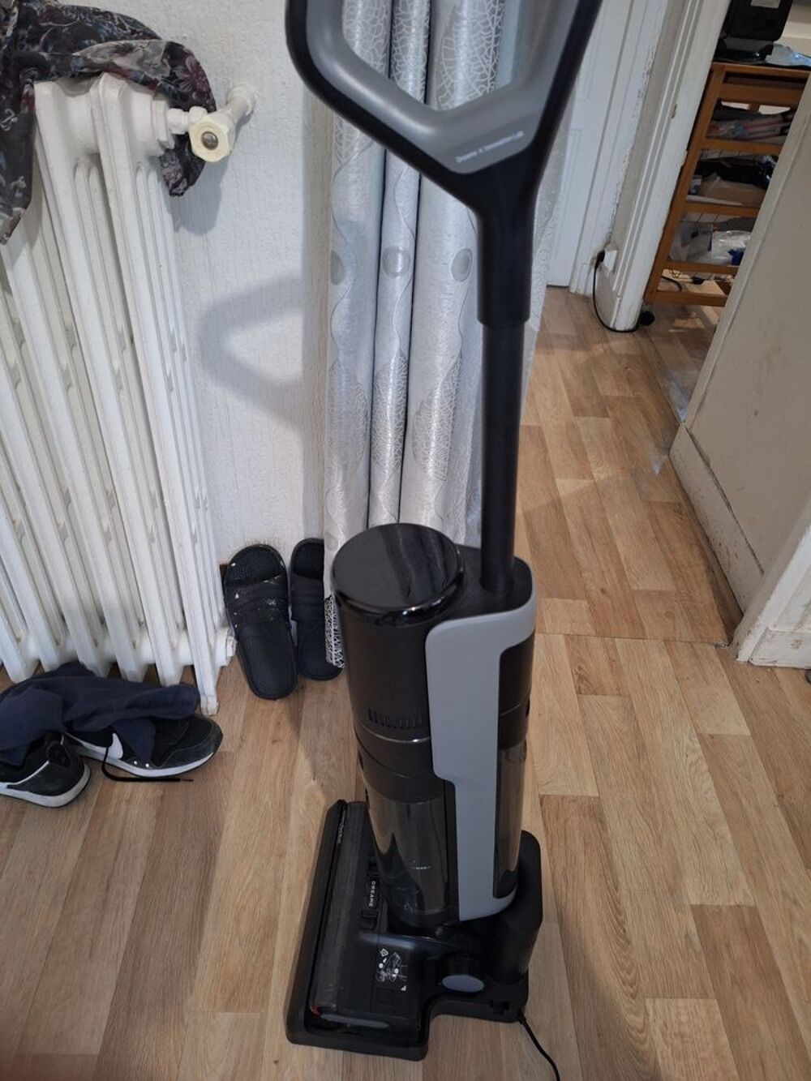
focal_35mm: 23
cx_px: 406
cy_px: 540
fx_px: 718
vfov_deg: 73.9
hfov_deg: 58.9
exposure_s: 1/25
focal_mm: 5.54
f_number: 1.8
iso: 400
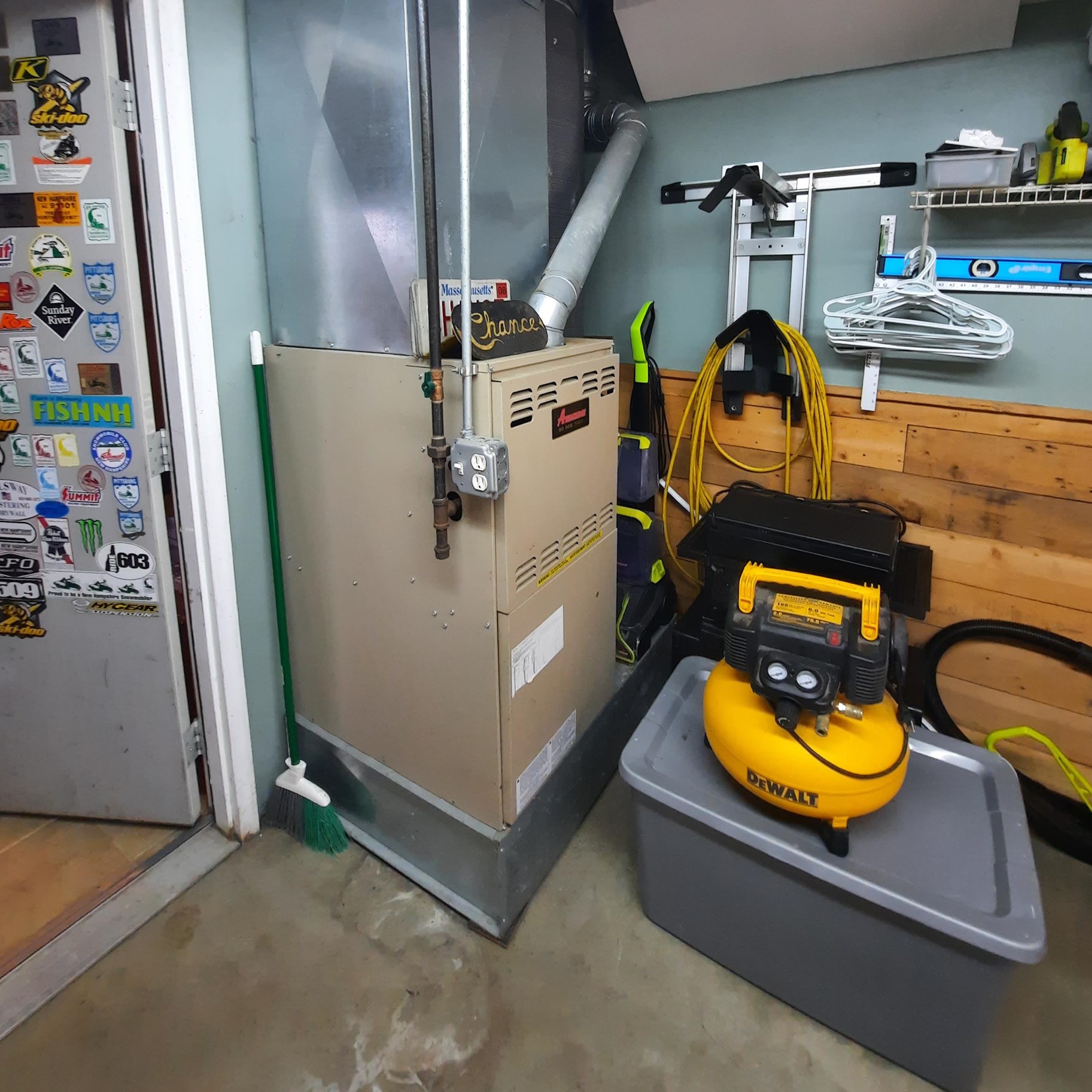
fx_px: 571
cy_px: 371
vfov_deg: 84.6
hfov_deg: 87.4
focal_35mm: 16
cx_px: 556
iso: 160
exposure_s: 1/40
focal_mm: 1.74
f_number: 2.2
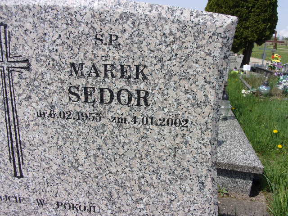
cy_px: 108
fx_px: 233
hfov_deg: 63.4
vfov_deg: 49.7
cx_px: 144
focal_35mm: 28
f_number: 10.8
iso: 80
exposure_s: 1/120
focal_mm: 5.1
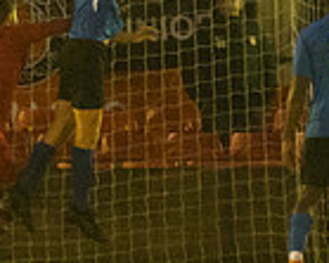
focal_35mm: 1618
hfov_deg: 1.2
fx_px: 15744
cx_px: 9
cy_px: -117
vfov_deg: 1.0
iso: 5000
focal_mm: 200
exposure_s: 1/800
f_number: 2.8
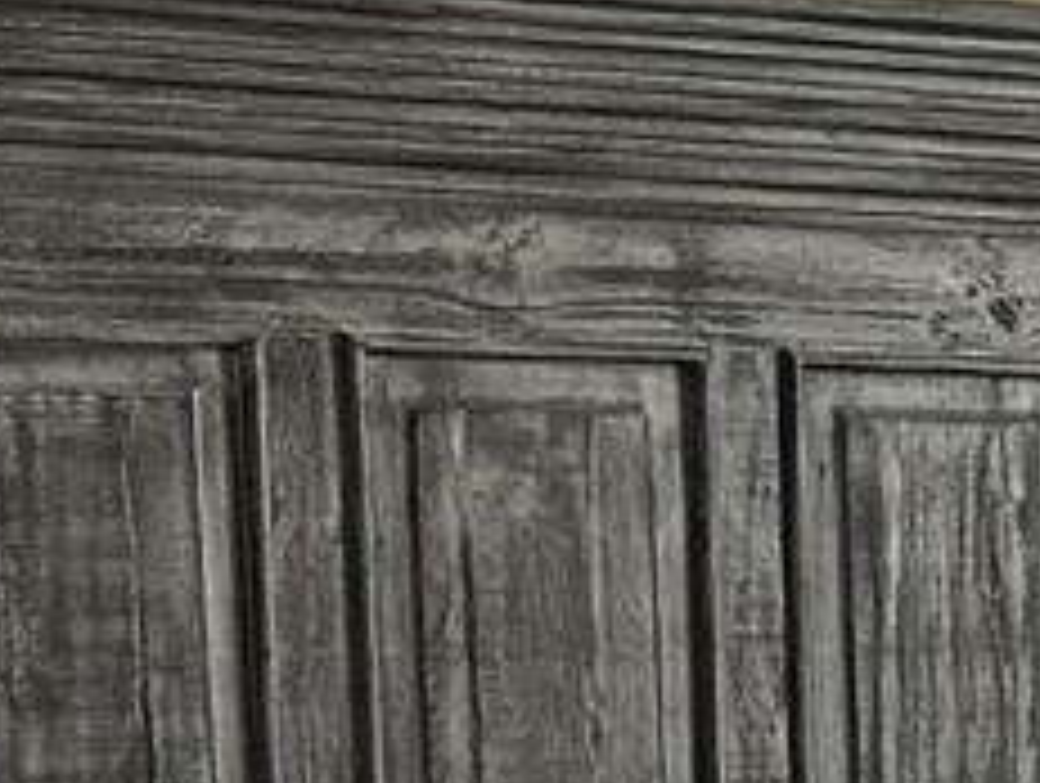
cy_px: 1206
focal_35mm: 159
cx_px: 2094
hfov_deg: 11.2
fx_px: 4784
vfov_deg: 9.1
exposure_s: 1/120
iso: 500
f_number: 1.8
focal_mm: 5.4
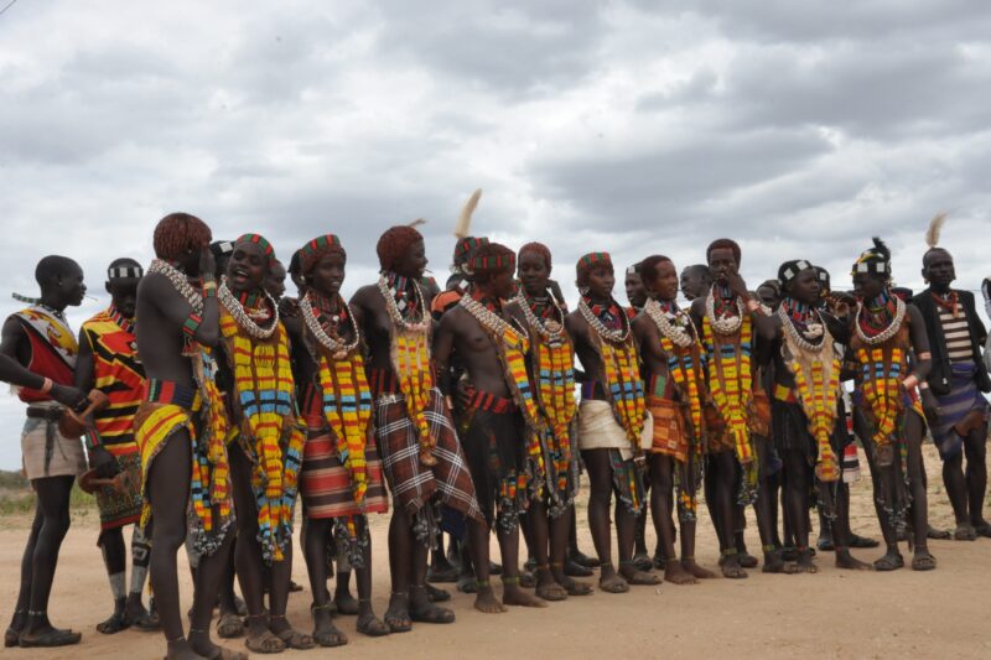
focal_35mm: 42
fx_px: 1156
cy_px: 330
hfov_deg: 46.4
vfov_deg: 31.9
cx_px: 496
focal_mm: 28
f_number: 22
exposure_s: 1/200
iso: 800
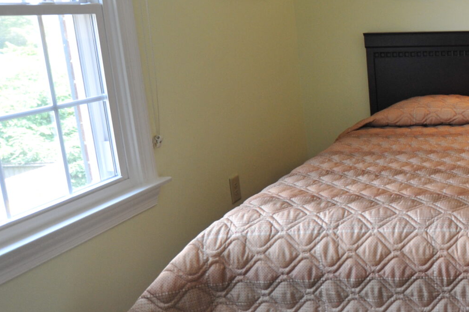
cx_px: 597
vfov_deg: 29.0
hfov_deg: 32.8
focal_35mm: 46
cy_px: 108
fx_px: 599
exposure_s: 1/50
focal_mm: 18
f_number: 8
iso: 1250
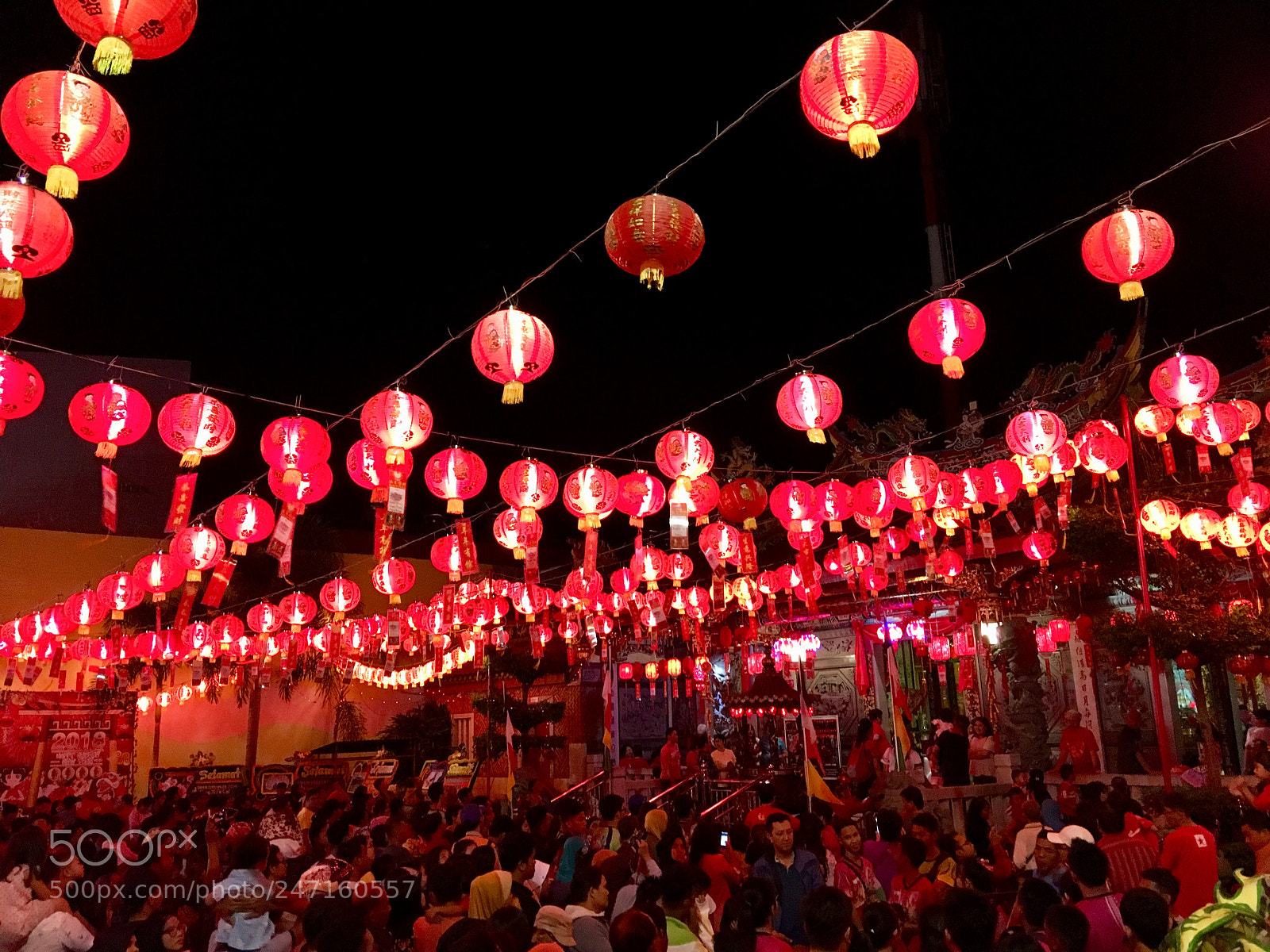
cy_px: 476
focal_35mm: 29
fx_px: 1064
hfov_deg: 61.7
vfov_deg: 48.2
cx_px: 635
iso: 250
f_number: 2.2
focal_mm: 4.15
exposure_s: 1/17
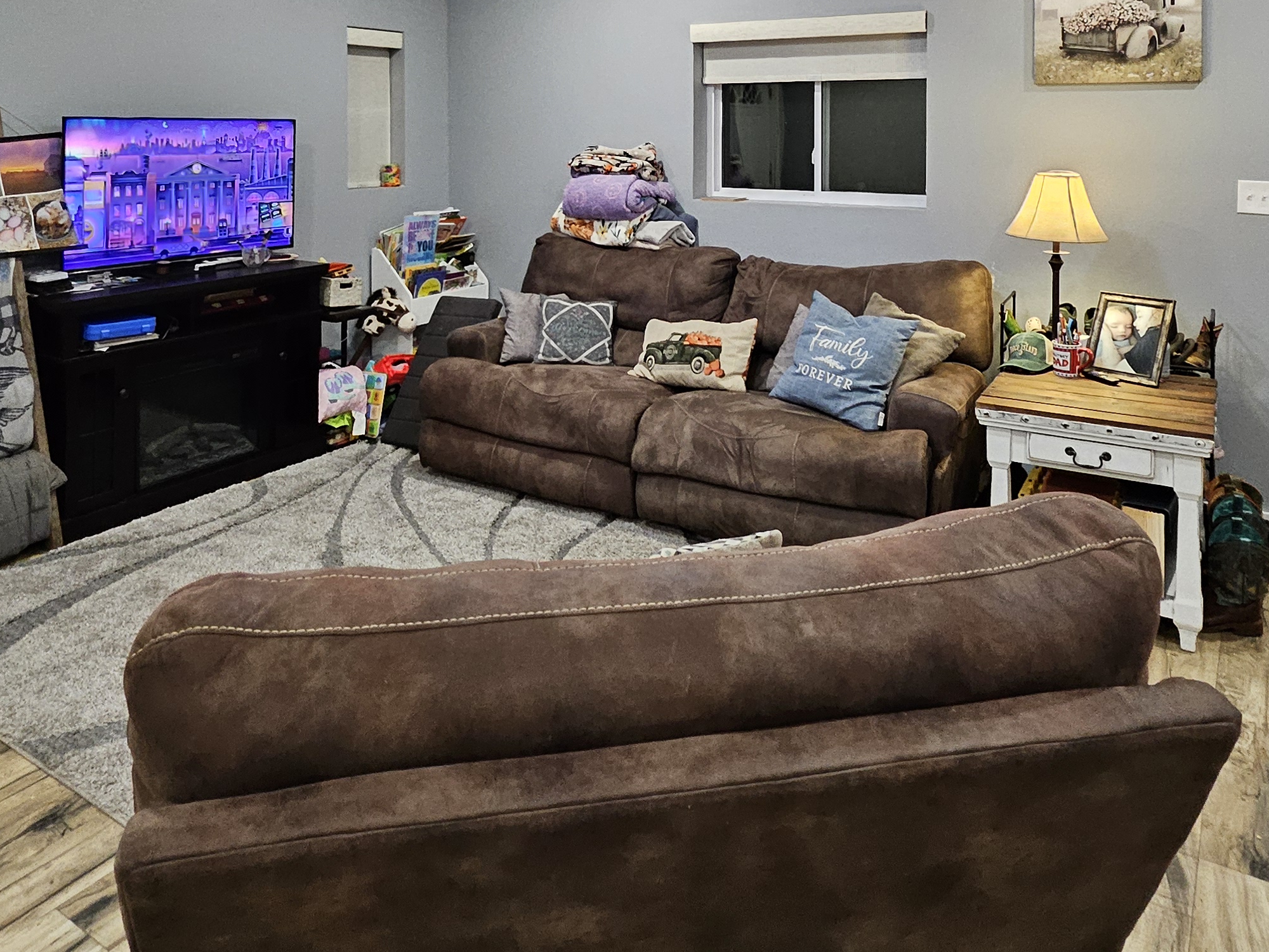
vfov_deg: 48.6
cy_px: 132
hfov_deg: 67.3
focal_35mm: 26
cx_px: 654
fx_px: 953
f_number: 2.2
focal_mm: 1.74
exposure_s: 1/40
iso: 320
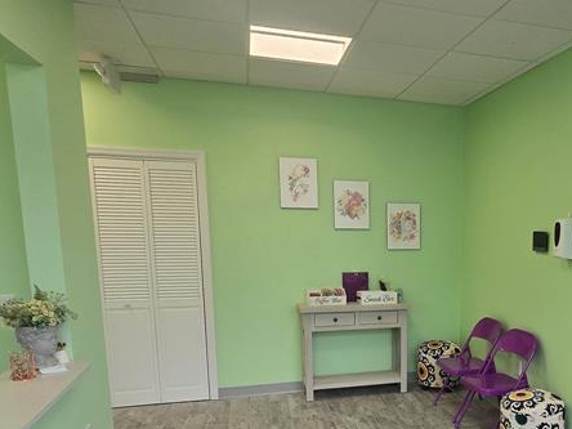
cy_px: 330
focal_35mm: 30
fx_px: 496
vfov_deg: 45.0
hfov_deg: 56.3
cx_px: 444
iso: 200
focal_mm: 2.2
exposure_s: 1/359
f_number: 2.2
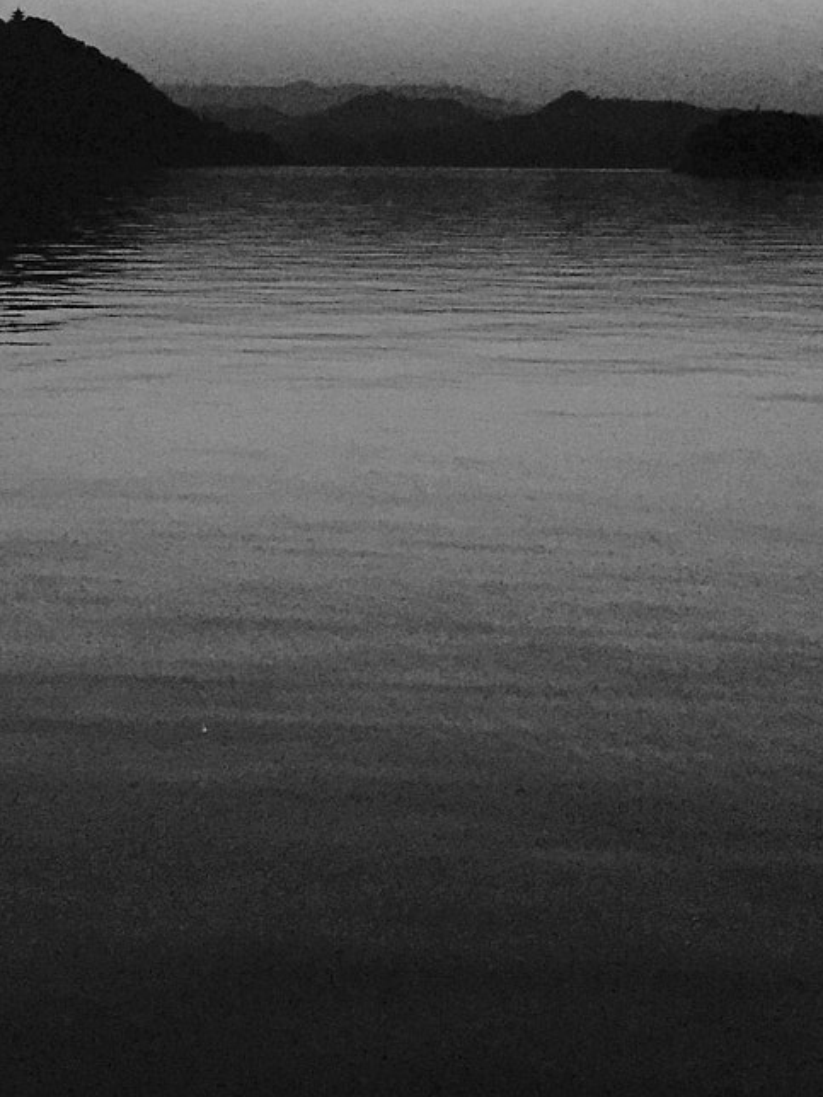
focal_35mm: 72
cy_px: 388
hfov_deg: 20.2
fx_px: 2282
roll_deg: -1.3
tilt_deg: -4.6
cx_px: 164
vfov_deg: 26.9
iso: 640
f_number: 2.2
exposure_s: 1/17
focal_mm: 4.15
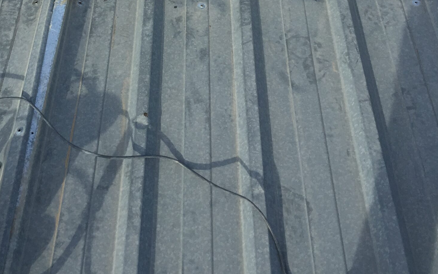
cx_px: 167
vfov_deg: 22.6
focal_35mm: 54
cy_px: -27
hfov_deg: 37.3
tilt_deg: -45.6
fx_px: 645
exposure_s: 1/1464
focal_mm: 4.15
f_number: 2.2
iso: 32
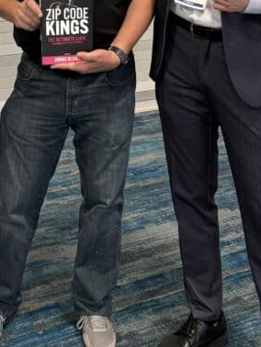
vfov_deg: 27.2
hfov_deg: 22.4
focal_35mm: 65
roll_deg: -0.8
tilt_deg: -6.3
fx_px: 653
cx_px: 61
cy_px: -40
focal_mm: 6.76
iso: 200
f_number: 1.78
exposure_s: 1/60
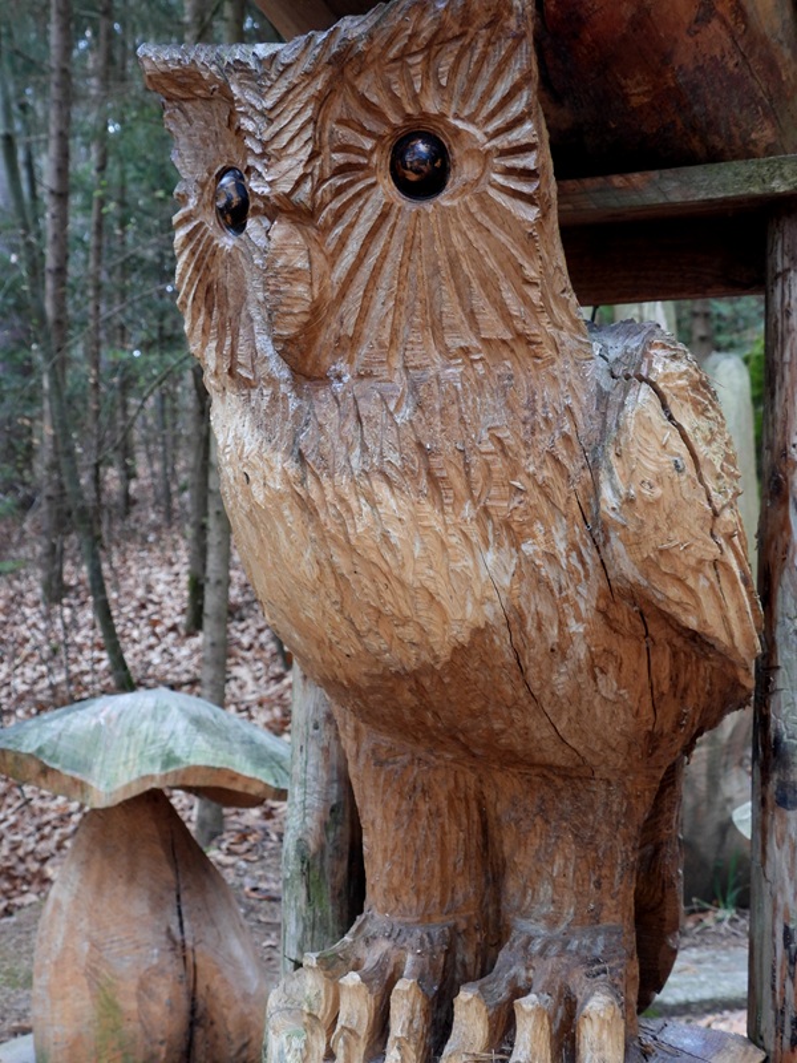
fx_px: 1443
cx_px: 398
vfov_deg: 40.4
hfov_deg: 30.9
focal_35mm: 47
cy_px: 532
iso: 180
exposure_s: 1/30
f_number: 3.2
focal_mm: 8.4
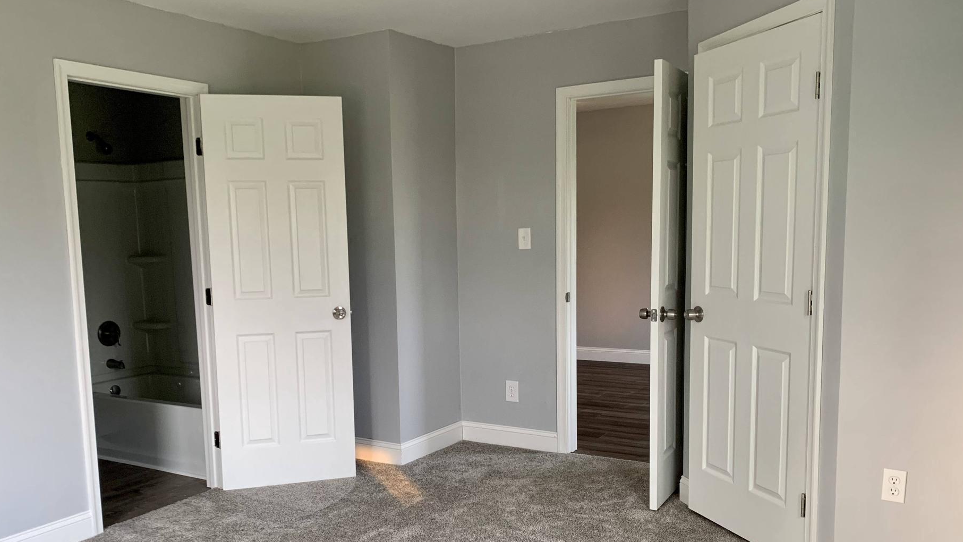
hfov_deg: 60.9
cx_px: 444
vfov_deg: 36.4
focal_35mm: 32
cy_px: 349
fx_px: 817
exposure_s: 1/60
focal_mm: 4.2
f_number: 1.8
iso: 160
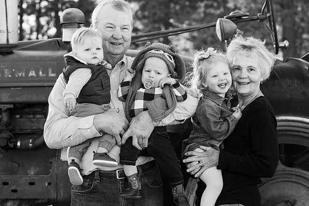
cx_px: 154
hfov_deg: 16.8
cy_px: 103
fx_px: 1047
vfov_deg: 11.2
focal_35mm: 122
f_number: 7.1
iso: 1000
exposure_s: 1/320
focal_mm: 122
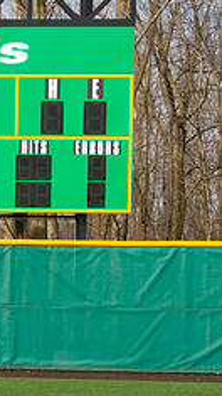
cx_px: -288
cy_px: 343
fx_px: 1645
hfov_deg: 7.3
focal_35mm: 157
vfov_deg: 13.6
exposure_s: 1/160
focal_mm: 44
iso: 160
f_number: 10
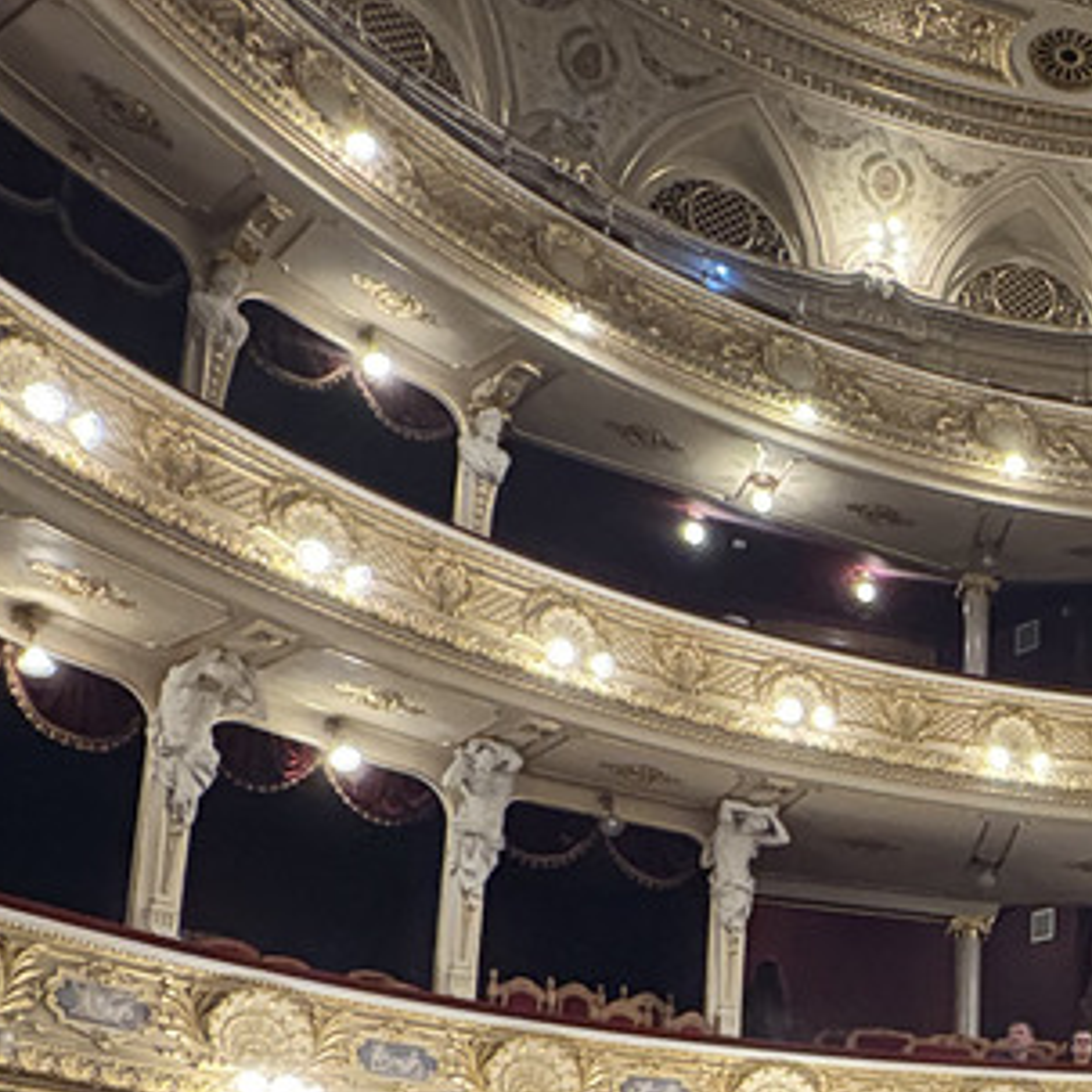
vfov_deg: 32.1
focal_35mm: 49
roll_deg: +0.4
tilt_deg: +11.5
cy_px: 1081
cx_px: 1308
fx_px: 1749
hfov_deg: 29.8
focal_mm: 2.22
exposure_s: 1/50
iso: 800
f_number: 2.2
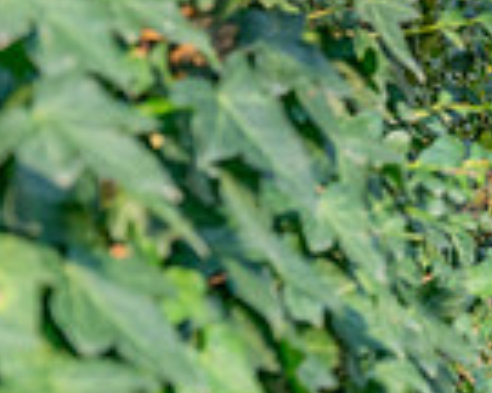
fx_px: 1995
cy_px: 38
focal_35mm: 137
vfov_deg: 11.2
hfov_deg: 12.1
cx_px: 1046
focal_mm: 34
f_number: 4.5
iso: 400
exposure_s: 1/200
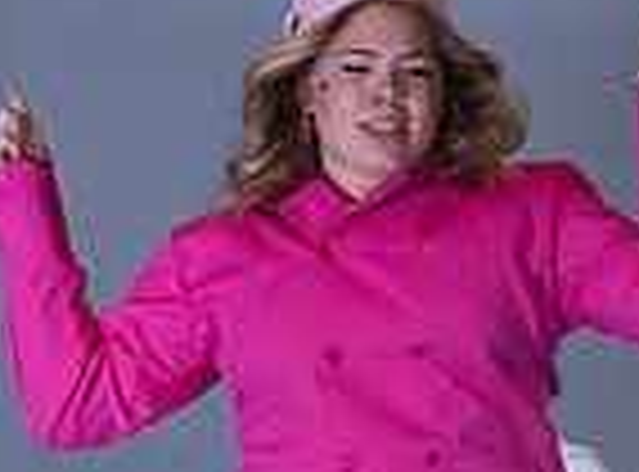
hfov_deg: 4.5
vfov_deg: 3.3
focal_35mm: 440
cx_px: 198
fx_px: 8081
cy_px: 423
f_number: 2.8
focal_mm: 84
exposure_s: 1/320
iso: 1800
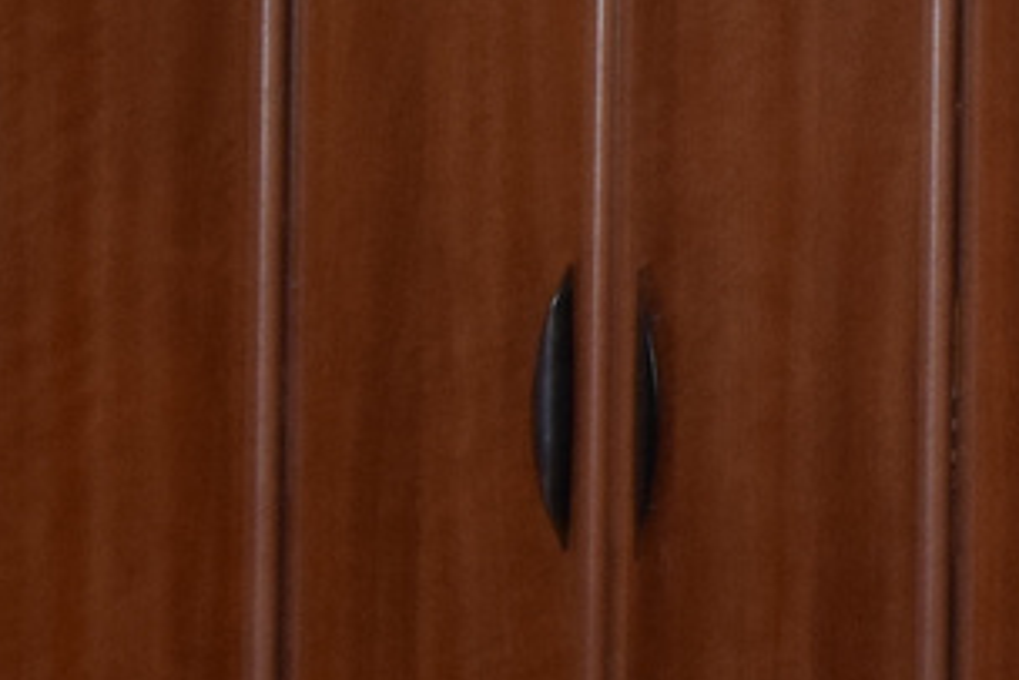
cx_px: 1381
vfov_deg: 7.5
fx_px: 5154
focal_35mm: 182
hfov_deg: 11.0
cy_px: 82
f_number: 4
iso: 800
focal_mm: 18
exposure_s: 1/60
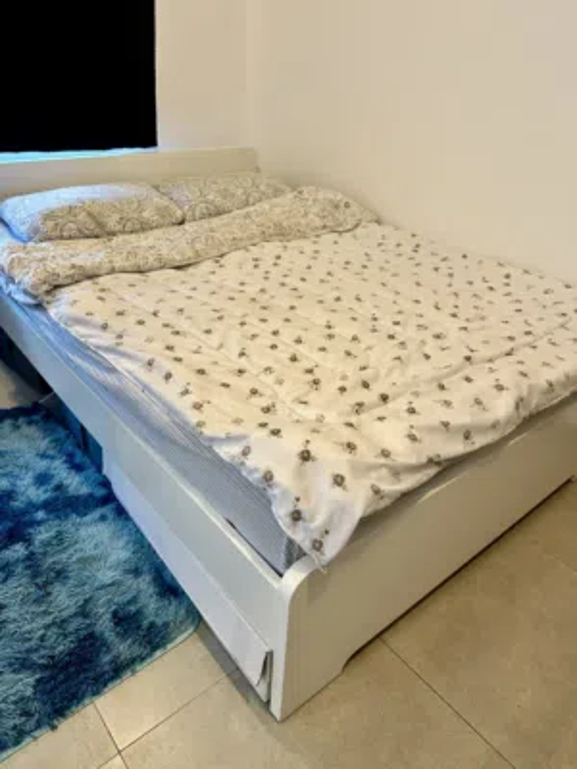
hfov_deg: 56.8
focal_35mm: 24
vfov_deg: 71.6
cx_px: 288
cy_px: 384
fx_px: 533
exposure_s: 1/50
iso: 160
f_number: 1.78
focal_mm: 6.86
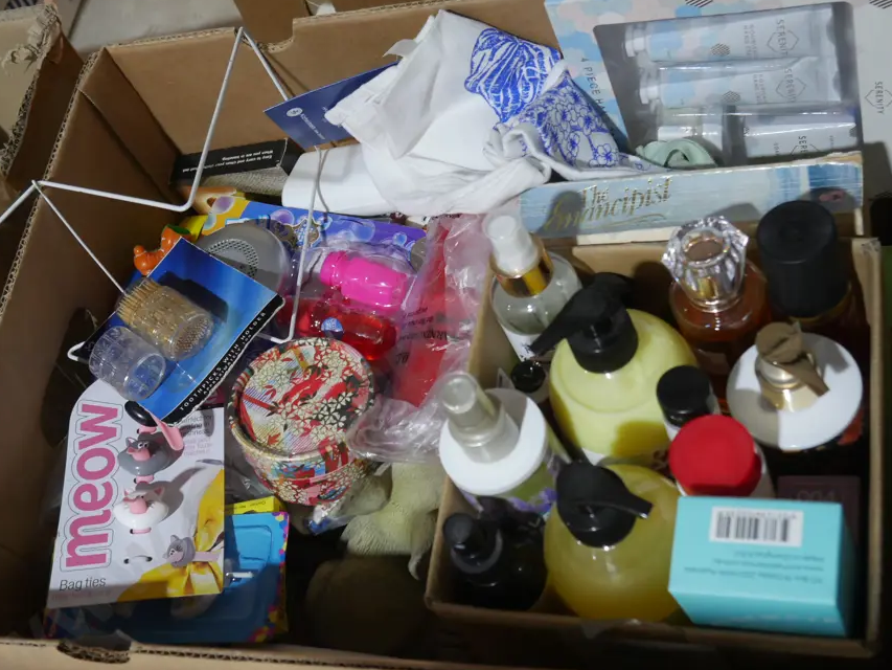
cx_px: 421
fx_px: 1237
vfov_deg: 30.3
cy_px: 353
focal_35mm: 48
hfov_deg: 39.6
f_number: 4.5
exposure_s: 1/60
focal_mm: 20
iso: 1250
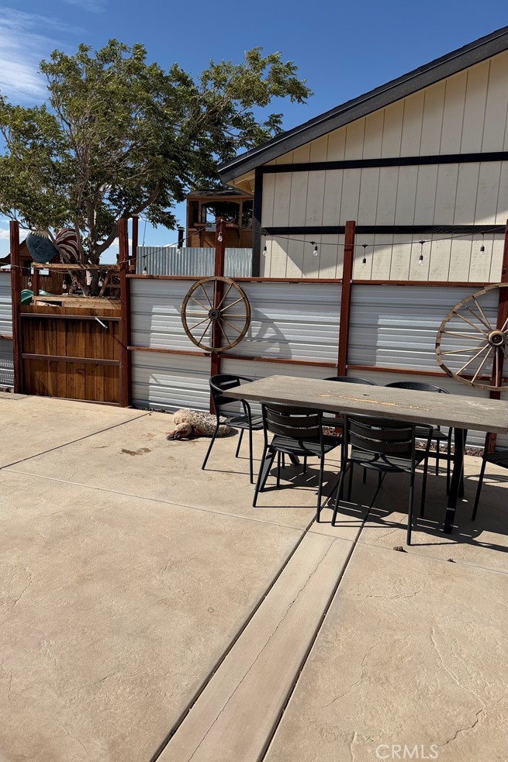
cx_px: 222
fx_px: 550
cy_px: 366
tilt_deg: -8.3
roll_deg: -1.2
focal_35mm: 26
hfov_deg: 49.4
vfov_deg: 69.4
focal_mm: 6.76
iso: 80
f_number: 1.78
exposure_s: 1/8130
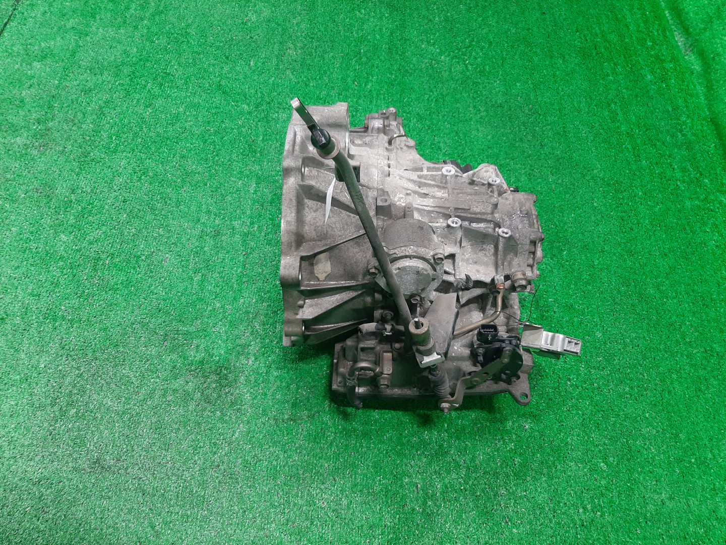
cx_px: 363
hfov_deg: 67.3
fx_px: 545
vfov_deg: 53.1
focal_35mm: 26
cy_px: 272
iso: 178
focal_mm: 3.93
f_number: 1.7
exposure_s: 1/50
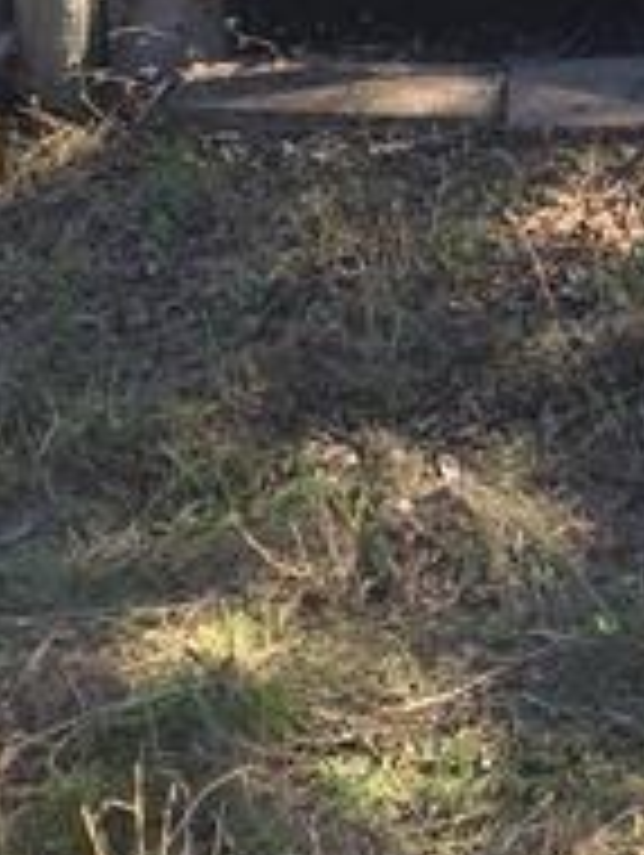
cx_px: 991
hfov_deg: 12.1
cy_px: -446
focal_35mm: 117
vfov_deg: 15.4
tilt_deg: -10.9
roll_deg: +0.0
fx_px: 2896
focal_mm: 4.15
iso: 32
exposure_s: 1/299
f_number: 2.2
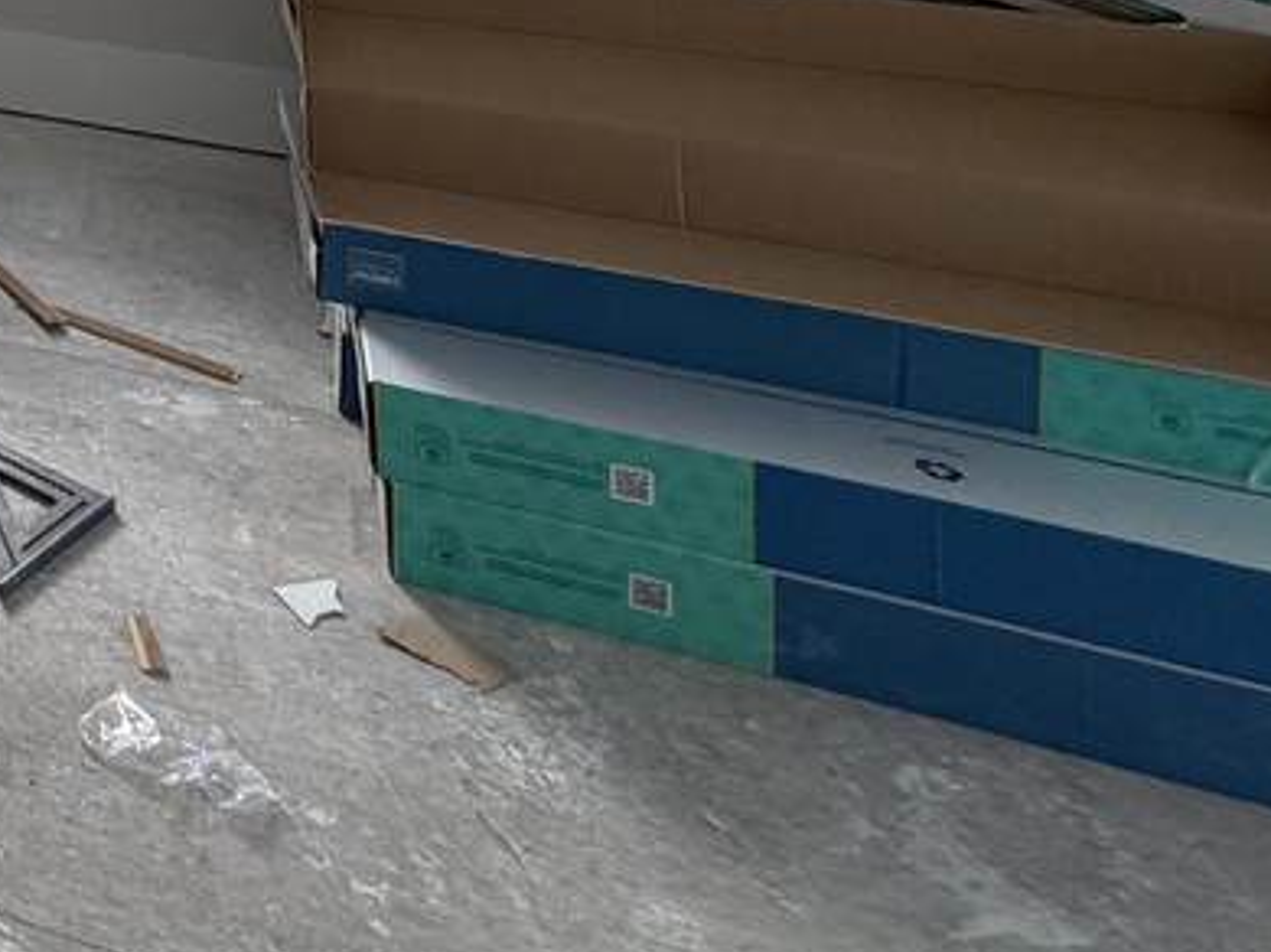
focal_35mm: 46
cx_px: -622
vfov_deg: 23.8
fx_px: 1688
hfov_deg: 28.0
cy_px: -538
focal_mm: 2.22
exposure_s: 1/121
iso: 160
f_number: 2.2
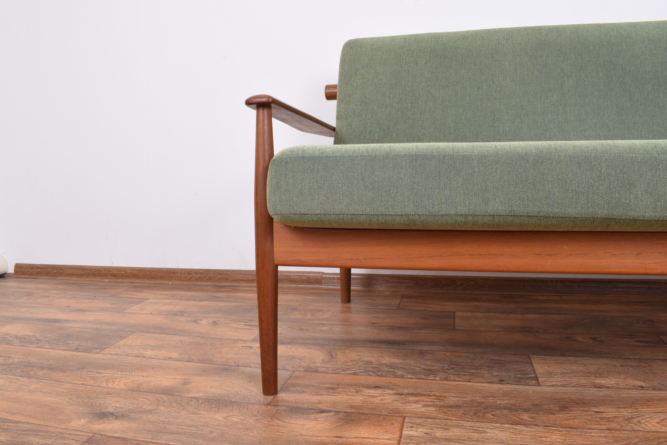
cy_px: 222
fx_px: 500
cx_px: 334
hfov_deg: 67.4
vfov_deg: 47.9
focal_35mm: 27
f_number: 22
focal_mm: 18
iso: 100
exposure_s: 3
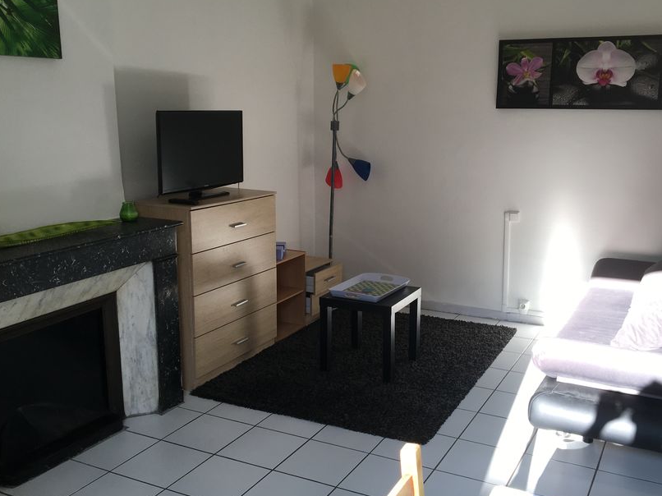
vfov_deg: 39.6
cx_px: 365
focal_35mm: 36
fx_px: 688
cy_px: 232
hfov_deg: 51.3
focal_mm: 4.15
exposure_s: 1/100
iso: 25
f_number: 2.2
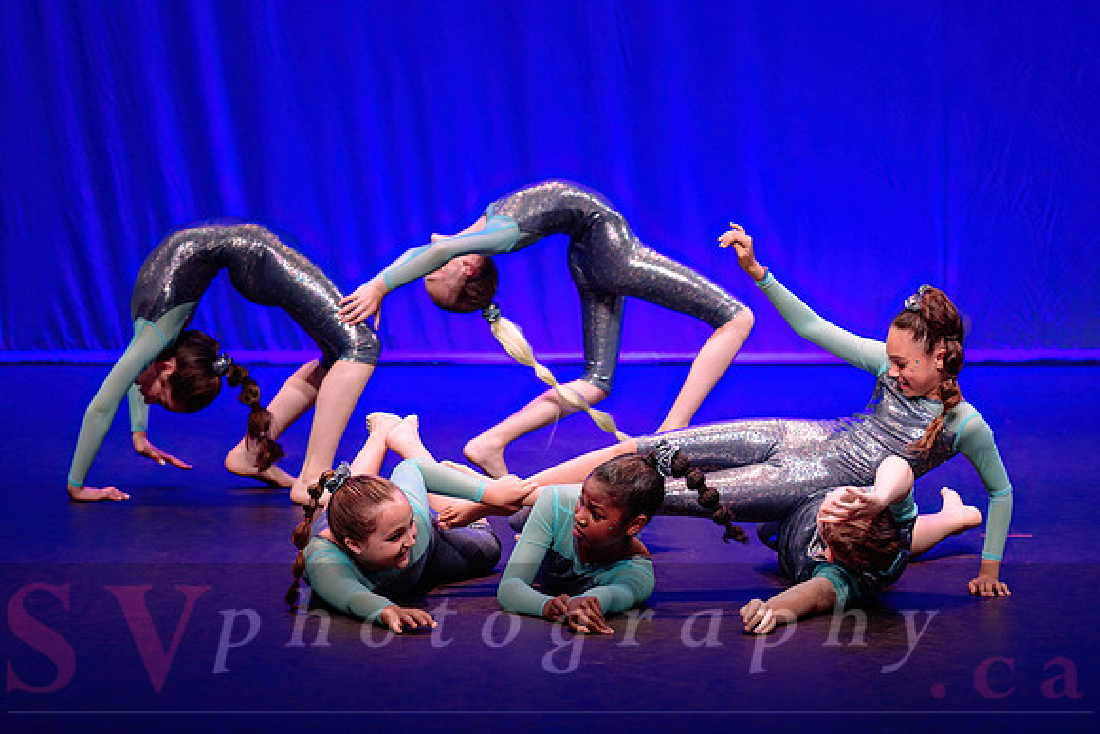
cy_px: 263
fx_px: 6998
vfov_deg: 6.0
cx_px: 548
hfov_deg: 9.0
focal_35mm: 229
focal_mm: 175
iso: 1600
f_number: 2.8
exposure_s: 1/400
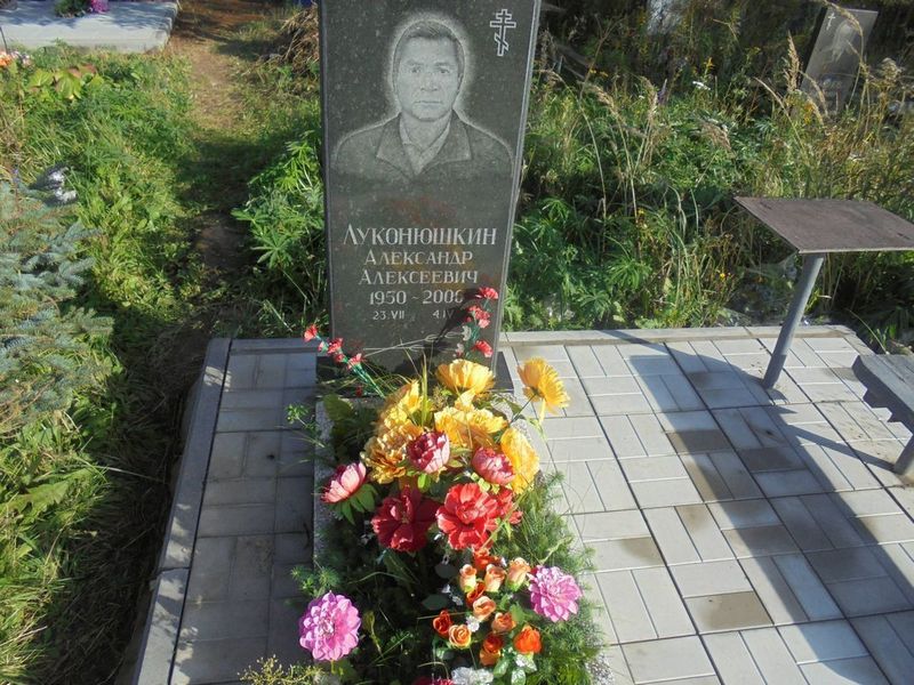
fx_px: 687
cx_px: 457
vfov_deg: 53.1
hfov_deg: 67.3
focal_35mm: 26
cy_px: 342
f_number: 3.5
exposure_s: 1/640
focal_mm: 4.6
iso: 100
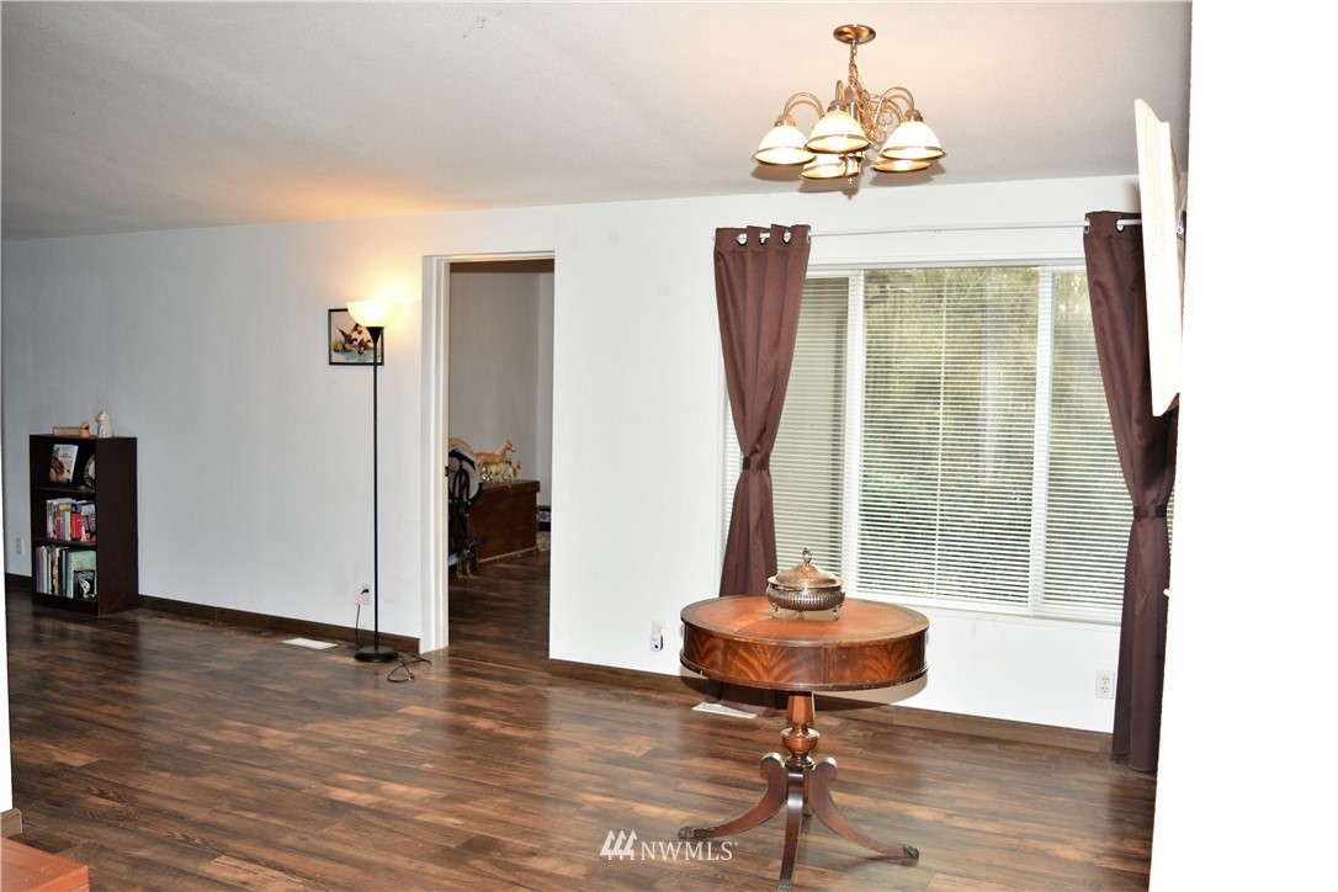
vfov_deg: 41.7
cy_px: 446
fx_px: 1171
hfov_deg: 59.5
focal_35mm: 32
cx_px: 669
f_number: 4
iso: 220
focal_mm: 21
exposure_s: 1/60
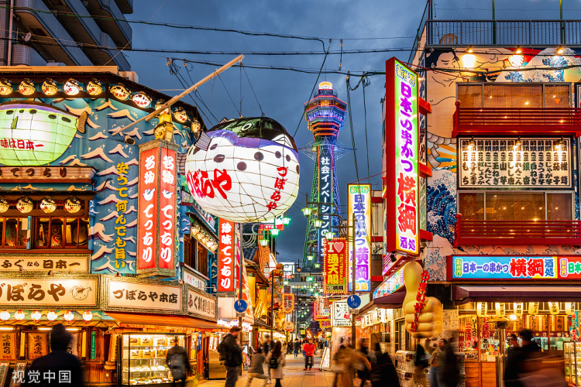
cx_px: 290
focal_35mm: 27
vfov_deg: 47.9
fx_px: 436
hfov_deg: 67.4
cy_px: 194
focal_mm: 27
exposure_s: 1/3
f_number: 7.1
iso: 400
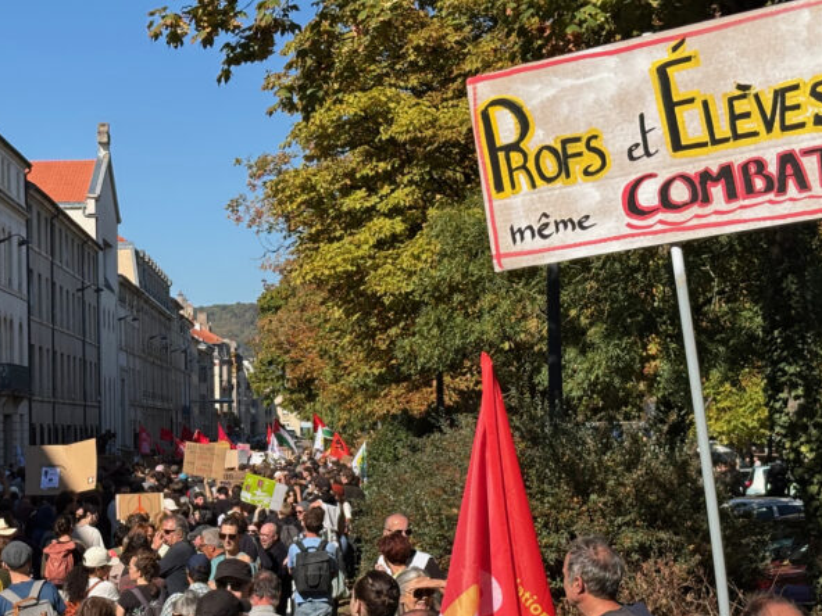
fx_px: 2137
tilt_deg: +2.0
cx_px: 206
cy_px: 388
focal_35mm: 90
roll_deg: -0.2
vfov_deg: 16.4
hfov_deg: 21.6
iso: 32
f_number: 1.6
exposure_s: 1/2062
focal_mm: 5.96
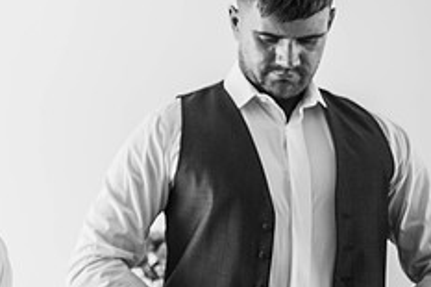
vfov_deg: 15.7
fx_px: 1041
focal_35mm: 87
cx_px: -31
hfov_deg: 22.2
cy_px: 96
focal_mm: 35
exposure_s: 1/200
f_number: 2
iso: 140
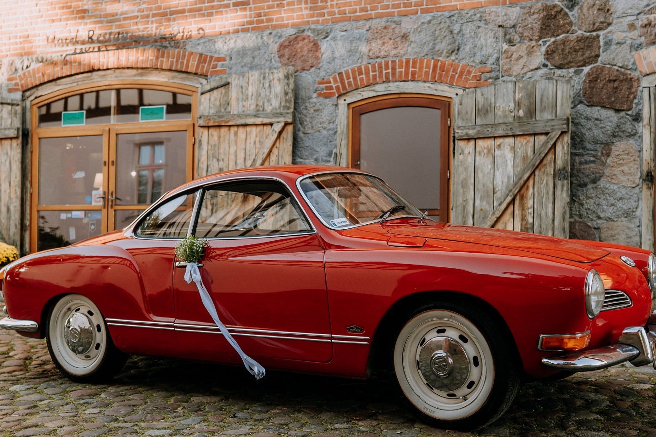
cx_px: 307
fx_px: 856
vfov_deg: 28.6
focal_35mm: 47
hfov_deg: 41.9
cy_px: 247
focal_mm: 35
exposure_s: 1/250
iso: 400
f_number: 3.2
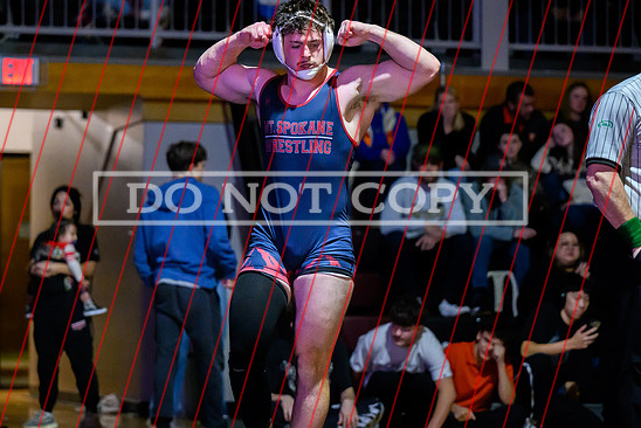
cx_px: 280
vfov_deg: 9.1
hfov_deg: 13.6
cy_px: 159
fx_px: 2690
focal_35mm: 151
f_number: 2.8
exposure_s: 1/500
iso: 12800
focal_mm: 115
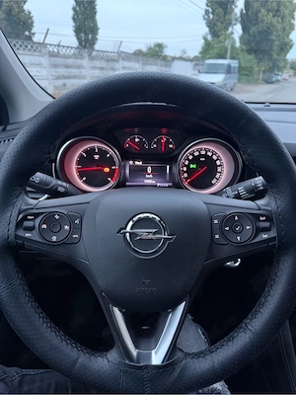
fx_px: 274
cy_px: 198
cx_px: 148
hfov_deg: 56.8
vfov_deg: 71.6
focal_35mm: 24
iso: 1000
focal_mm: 6.76
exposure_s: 1/30
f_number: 1.78
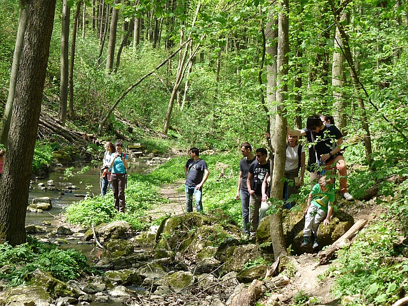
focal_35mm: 84
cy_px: 153
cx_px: 204
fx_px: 990
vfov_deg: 17.6
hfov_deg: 23.3
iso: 100
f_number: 4
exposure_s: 1/160
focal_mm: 14.9
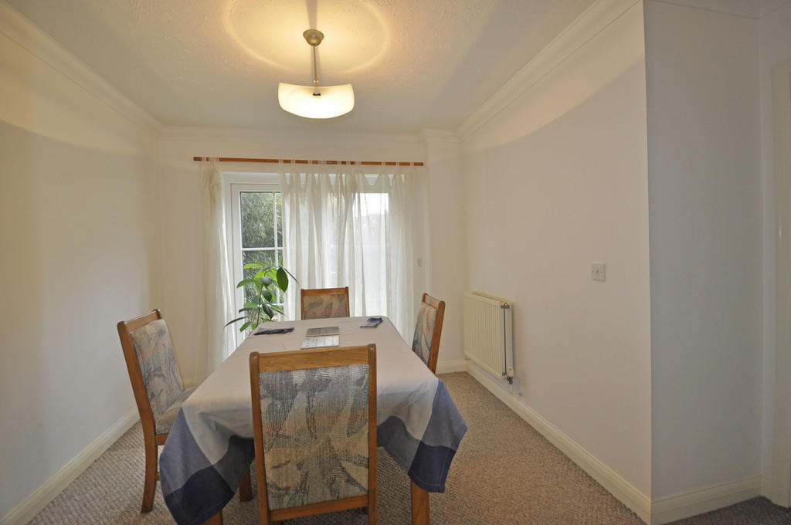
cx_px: 396
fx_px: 329
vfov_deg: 77.2
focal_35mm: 15
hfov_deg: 100.5
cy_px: 262
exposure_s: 1/160
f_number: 3.5
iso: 400
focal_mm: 10
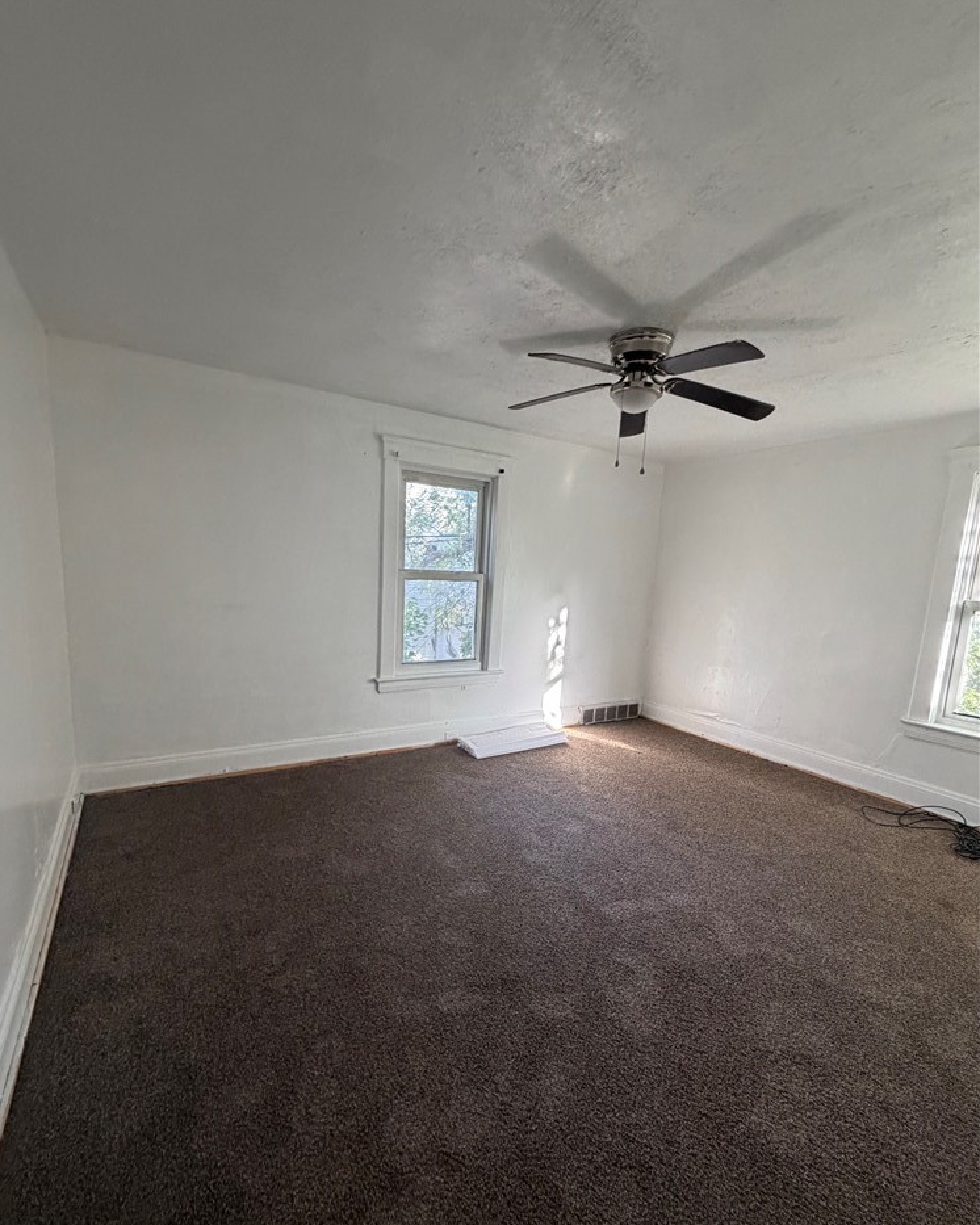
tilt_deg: -10.1
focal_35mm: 15
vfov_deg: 96.7
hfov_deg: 84.0
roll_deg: -3.3
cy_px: 653
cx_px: 477
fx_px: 544
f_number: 2.2
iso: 320
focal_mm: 2.22
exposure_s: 1/96
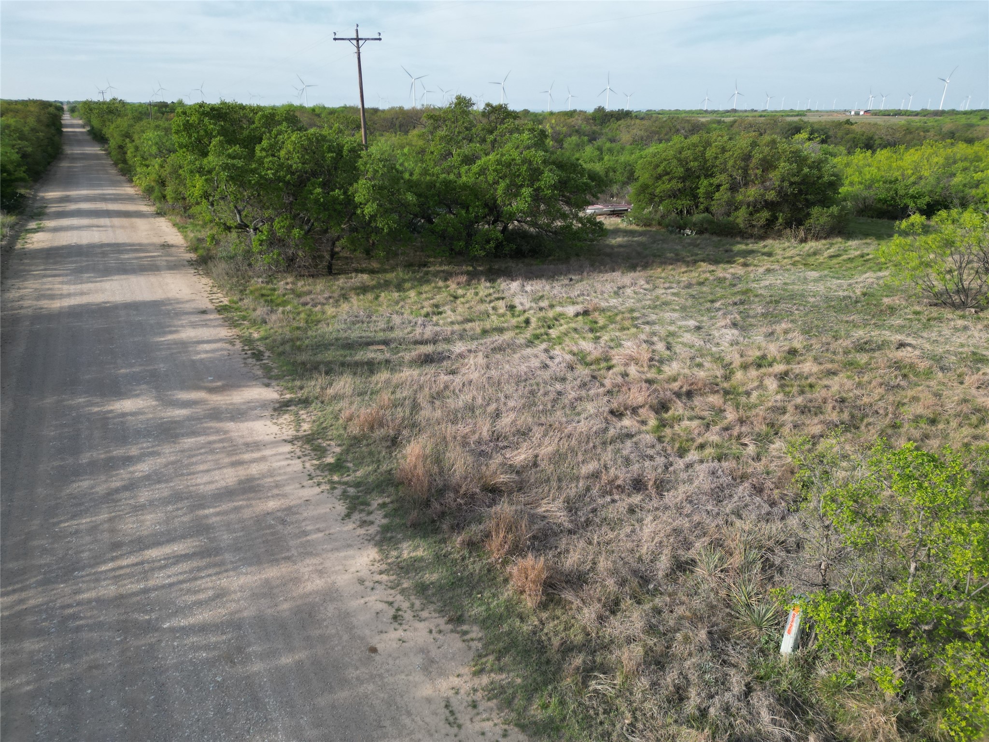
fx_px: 686
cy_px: 371
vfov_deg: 56.8
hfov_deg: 71.6
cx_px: 494
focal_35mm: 24
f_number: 1.7
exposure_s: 1/2000
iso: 150
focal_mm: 6.72
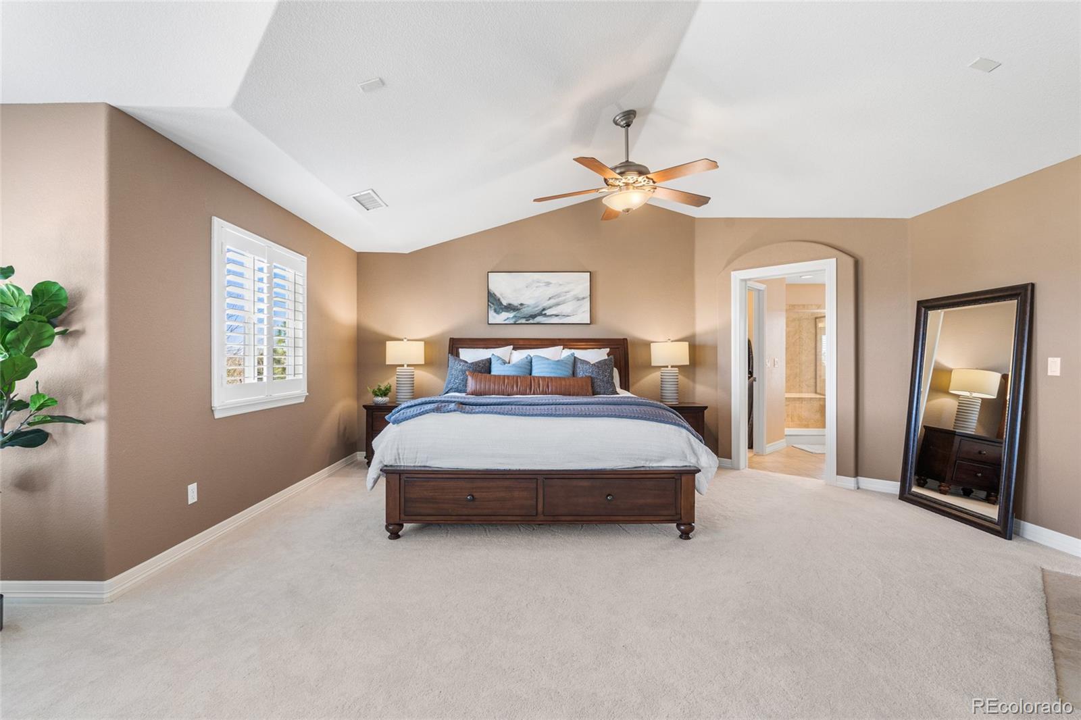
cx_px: 540
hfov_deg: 96.7
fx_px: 480
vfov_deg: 73.7
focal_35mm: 16
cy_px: 360
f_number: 8
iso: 800
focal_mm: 16
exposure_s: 1/6
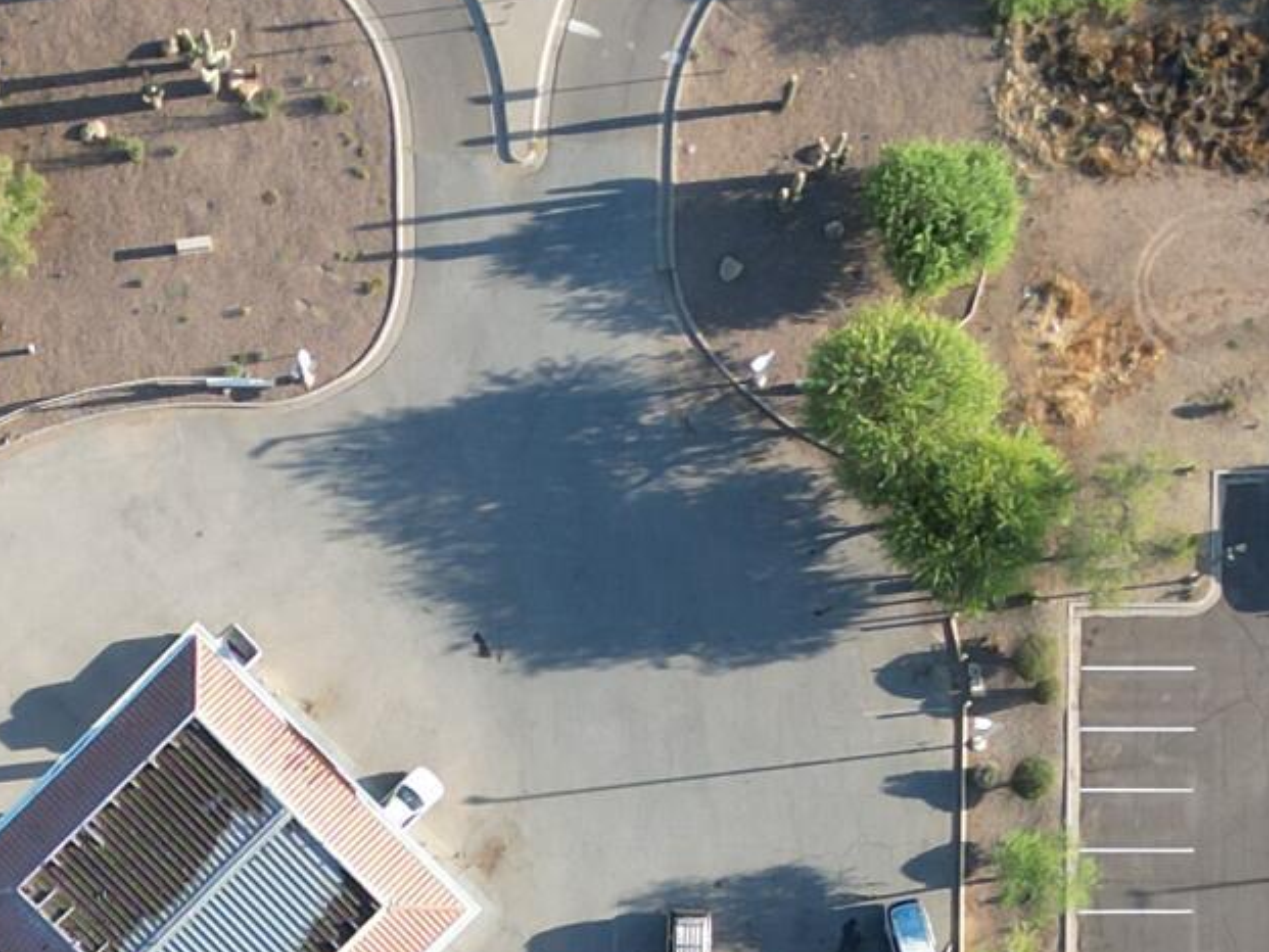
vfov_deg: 12.3
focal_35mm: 116
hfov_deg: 16.9
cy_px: 1287
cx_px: 427
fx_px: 4253
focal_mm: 6.72
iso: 100
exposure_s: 1/725
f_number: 1.7
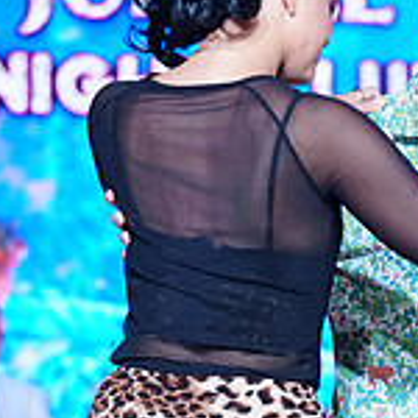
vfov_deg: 6.0
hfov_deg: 6.0
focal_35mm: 289
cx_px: 500
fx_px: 3948
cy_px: 607
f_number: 3.5
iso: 2500
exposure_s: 1/250
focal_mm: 88
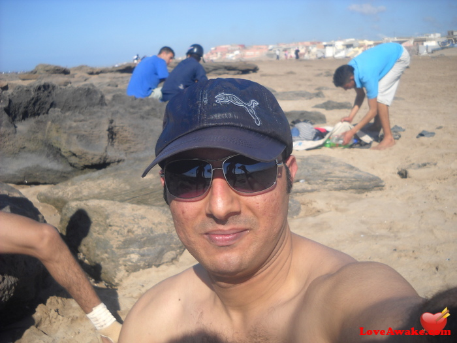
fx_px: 541
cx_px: 228
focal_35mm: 41
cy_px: 172
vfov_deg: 35.1
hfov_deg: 45.8
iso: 64
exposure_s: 1/284
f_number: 5.5
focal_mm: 6.72
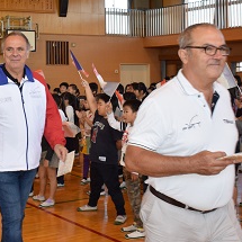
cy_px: 79
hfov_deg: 26.4
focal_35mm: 64
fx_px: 506
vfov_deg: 26.7
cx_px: 48
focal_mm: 18
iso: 500
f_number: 5.6
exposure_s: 1/125
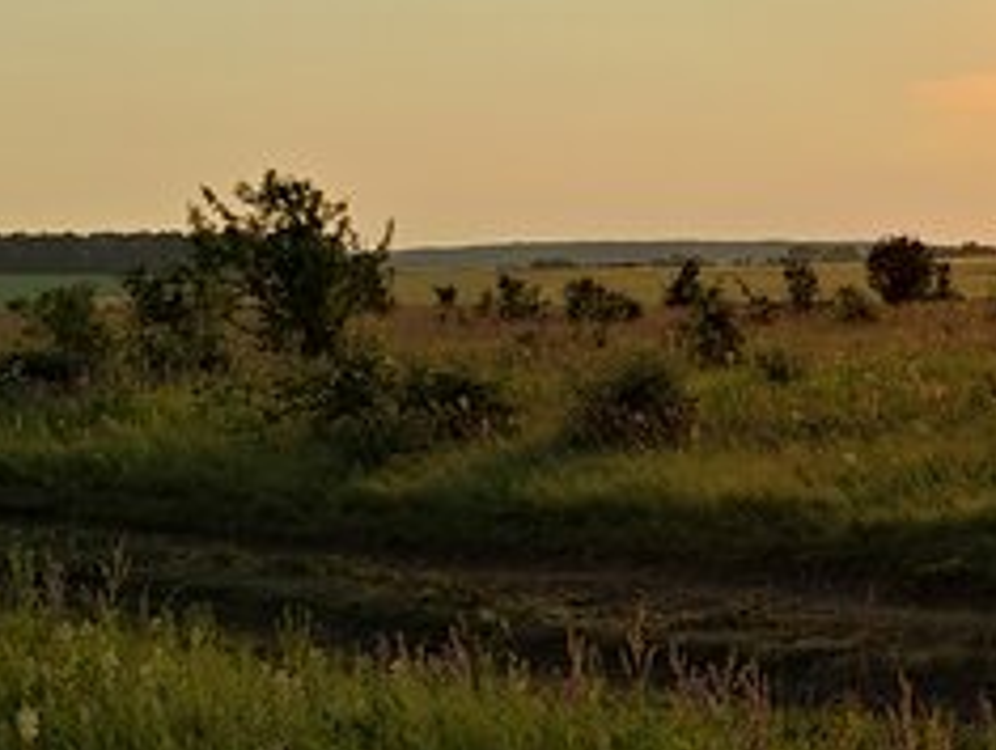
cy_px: 439
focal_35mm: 85
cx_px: 1377
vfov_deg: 17.4
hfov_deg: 20.5
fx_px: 2449
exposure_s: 1/828
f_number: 1.89
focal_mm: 5.43
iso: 100
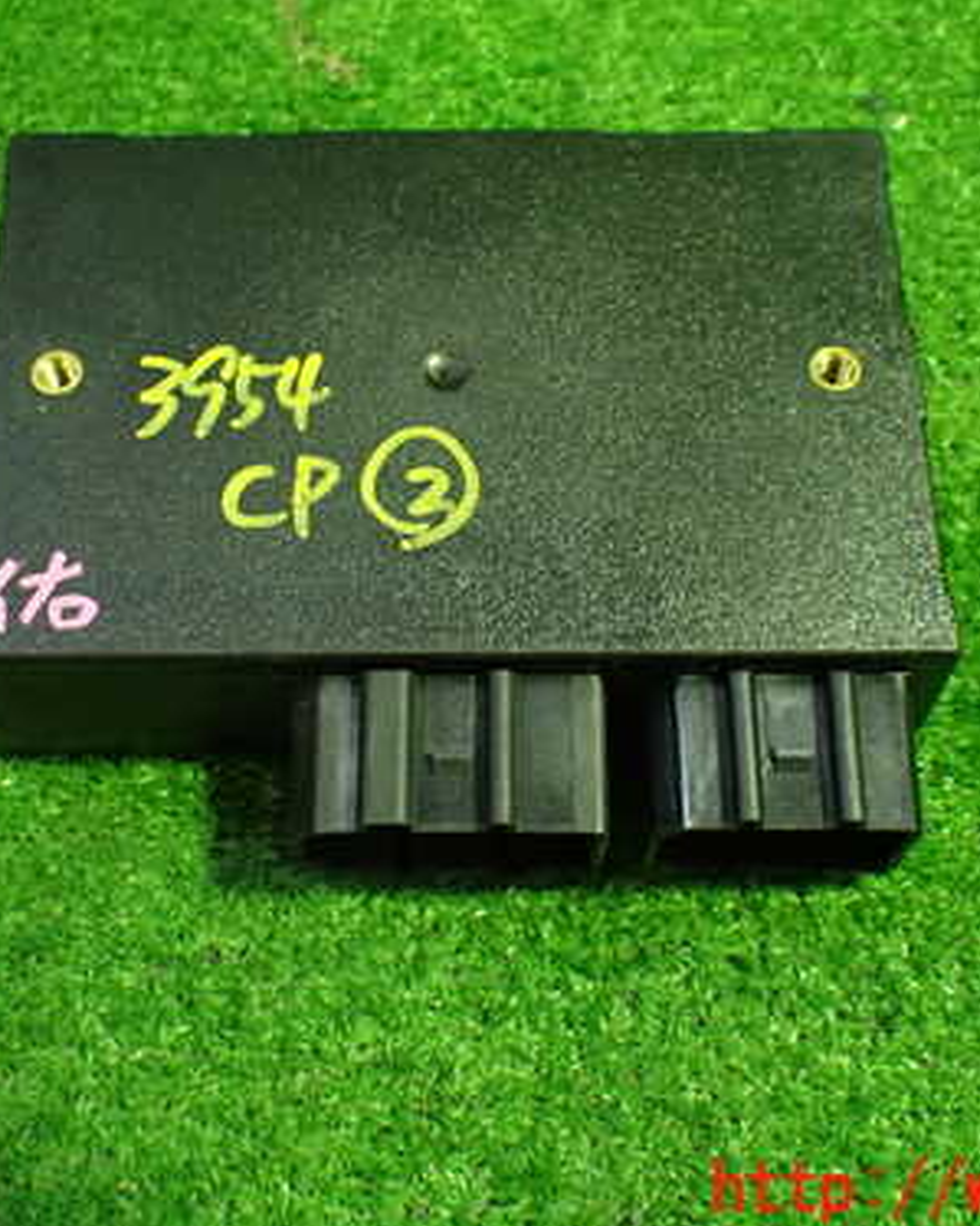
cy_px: 495
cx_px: 469
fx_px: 1705
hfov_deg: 32.1
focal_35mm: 47
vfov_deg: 39.4
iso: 800
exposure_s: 1/80
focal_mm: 5.4
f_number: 2.3
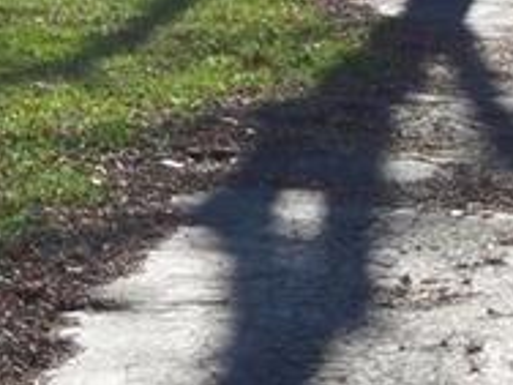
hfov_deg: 8.9
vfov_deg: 6.7
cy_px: 128
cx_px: 85
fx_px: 3305
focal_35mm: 223
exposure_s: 1/750
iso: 100
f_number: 3.6
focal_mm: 6.8
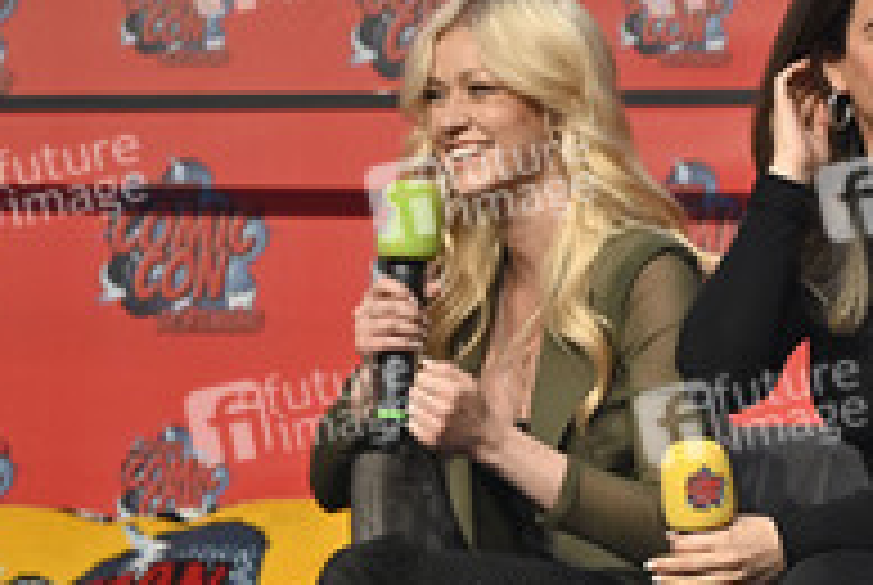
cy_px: 526
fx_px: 5294
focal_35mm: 218
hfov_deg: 9.4
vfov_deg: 6.3
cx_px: 812
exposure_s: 1/400
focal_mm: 94
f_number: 2.8
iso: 800
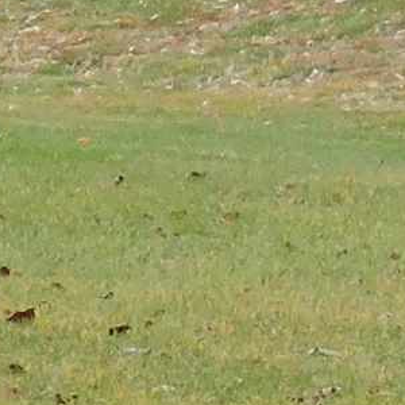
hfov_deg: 2.3
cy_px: -379
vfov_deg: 2.3
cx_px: 1219
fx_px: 10179
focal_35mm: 769
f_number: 4
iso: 160
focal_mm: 15.2
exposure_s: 1/100
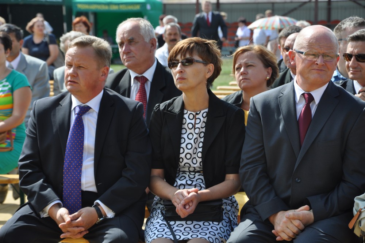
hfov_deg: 13.1
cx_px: 182
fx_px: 1595
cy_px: 122
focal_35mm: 158
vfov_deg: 8.7
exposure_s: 1/250
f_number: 8
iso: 200
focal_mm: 105
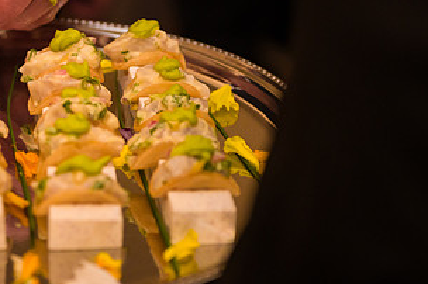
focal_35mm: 124
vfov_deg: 11.0
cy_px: 75
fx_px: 1473
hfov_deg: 16.4
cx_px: 64
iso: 1600
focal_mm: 62
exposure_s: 1/200
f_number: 3.2
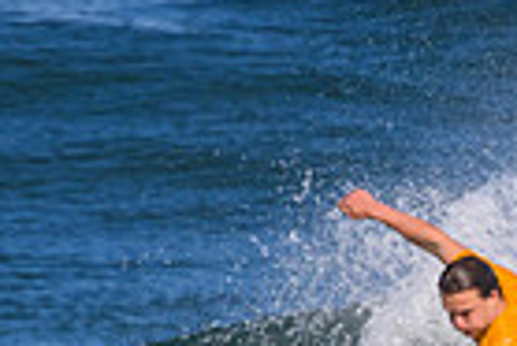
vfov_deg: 0.4
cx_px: 260
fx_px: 47929
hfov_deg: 0.6
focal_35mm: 3334
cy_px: 582
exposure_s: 1/2000
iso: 1250
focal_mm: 800
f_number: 11
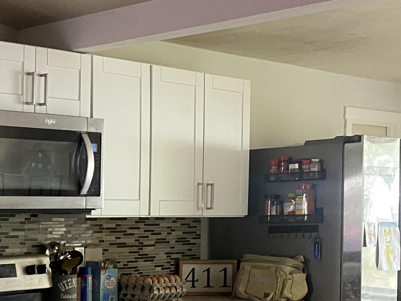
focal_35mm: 76
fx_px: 880
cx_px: -150
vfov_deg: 19.1
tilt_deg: -2.3
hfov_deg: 22.4
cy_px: 265
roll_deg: +1.0
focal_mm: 4.25
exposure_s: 1/60
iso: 250
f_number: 1.8
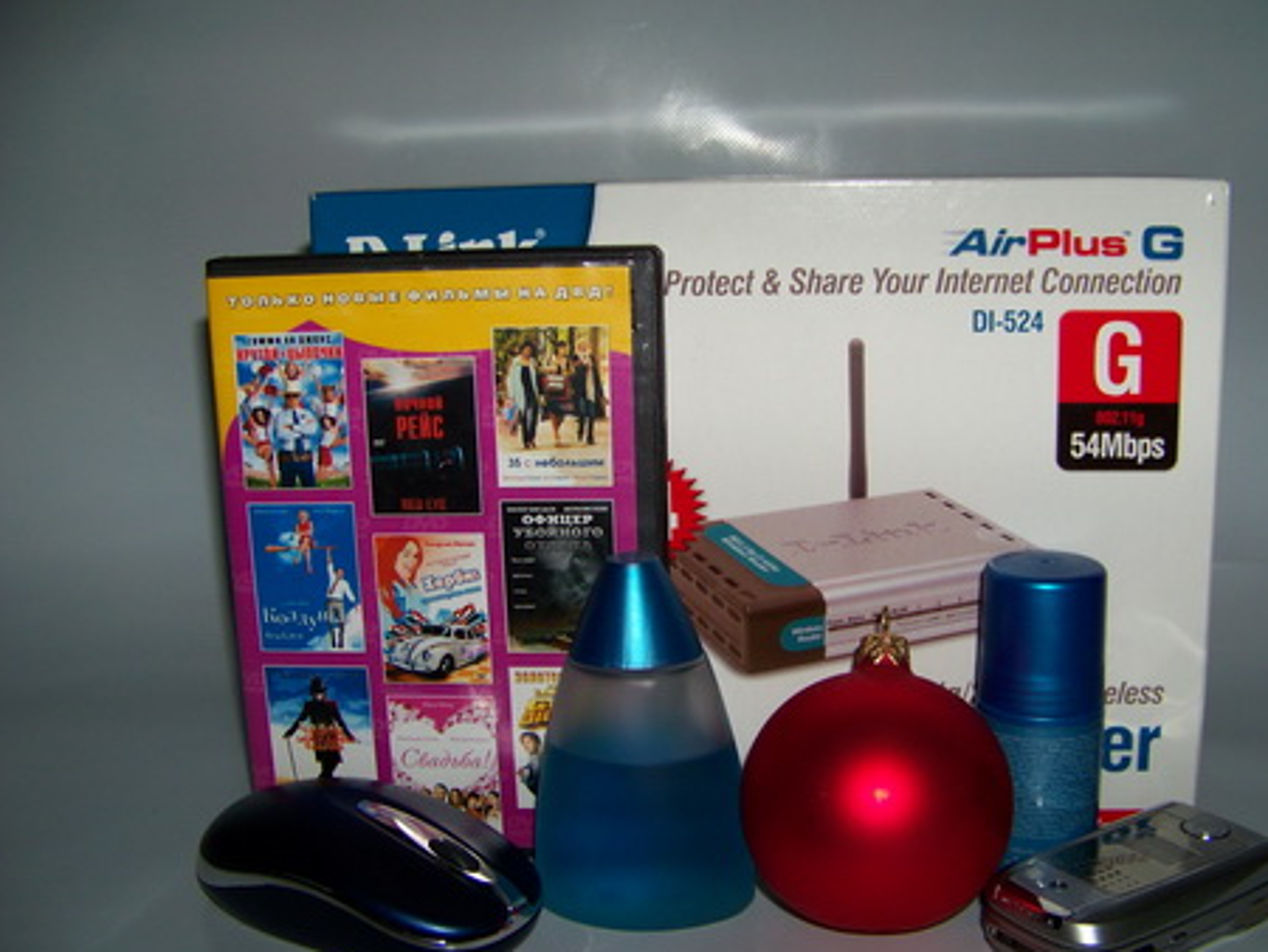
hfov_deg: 46.7
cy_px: 503
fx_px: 1466
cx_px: 699
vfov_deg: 36.0
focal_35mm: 40
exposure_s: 1/30
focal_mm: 5.85
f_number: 2.8
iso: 100
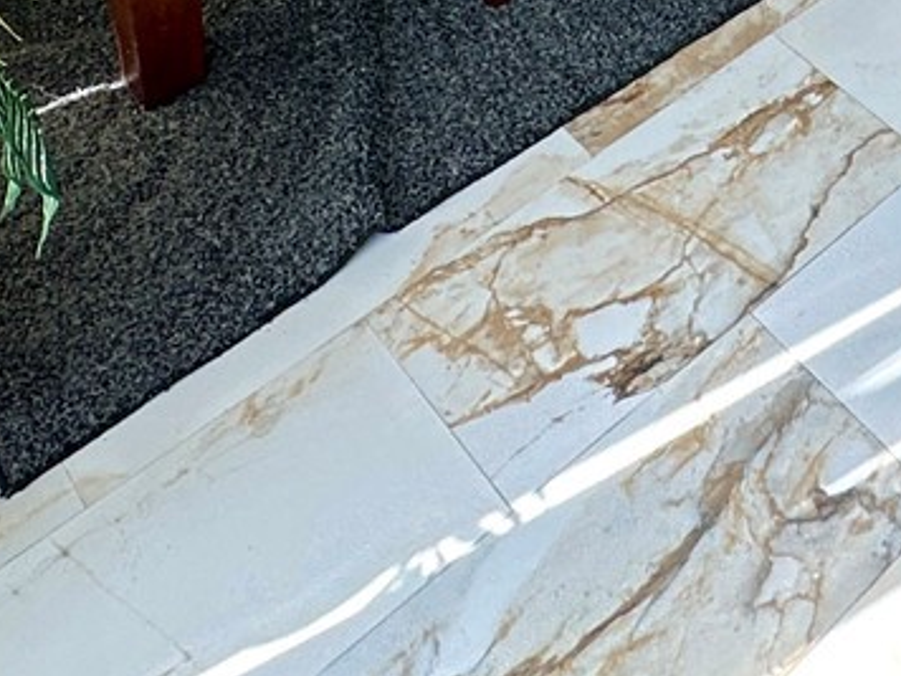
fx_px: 1640
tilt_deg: -16.5
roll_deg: -1.2
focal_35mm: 63
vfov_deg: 16.7
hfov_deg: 28.8
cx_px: 896
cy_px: -717
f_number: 2.2
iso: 40
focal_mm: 2.22
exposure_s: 1/108
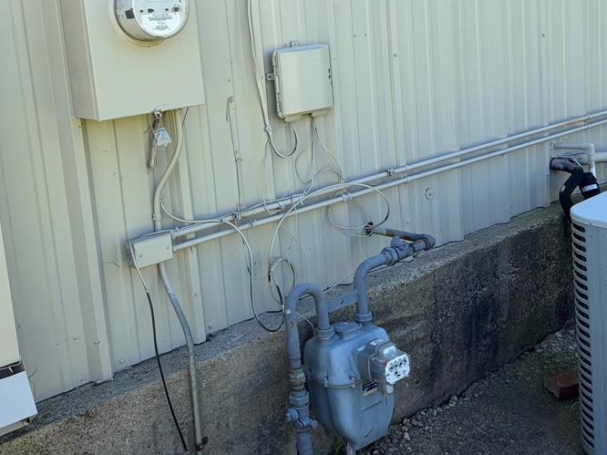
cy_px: 129
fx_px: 701
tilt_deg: -6.4
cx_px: 253
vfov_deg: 35.4
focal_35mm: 40
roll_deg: +6.4
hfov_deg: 46.6
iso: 50
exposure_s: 1/773
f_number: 1.6
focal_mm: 5.96
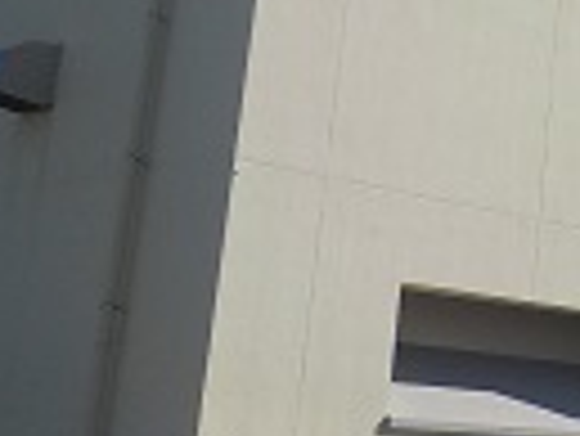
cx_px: 778
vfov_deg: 15.8
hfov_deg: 19.3
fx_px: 1560
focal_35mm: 93
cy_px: 58
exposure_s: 1/640
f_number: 6.6
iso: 125
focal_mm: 4.1
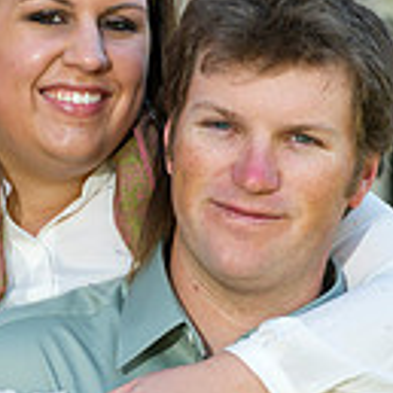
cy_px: 375
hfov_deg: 4.2
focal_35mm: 414
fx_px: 5318
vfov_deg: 4.2
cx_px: 178
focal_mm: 140
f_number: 5.6
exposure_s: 1/160
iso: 400
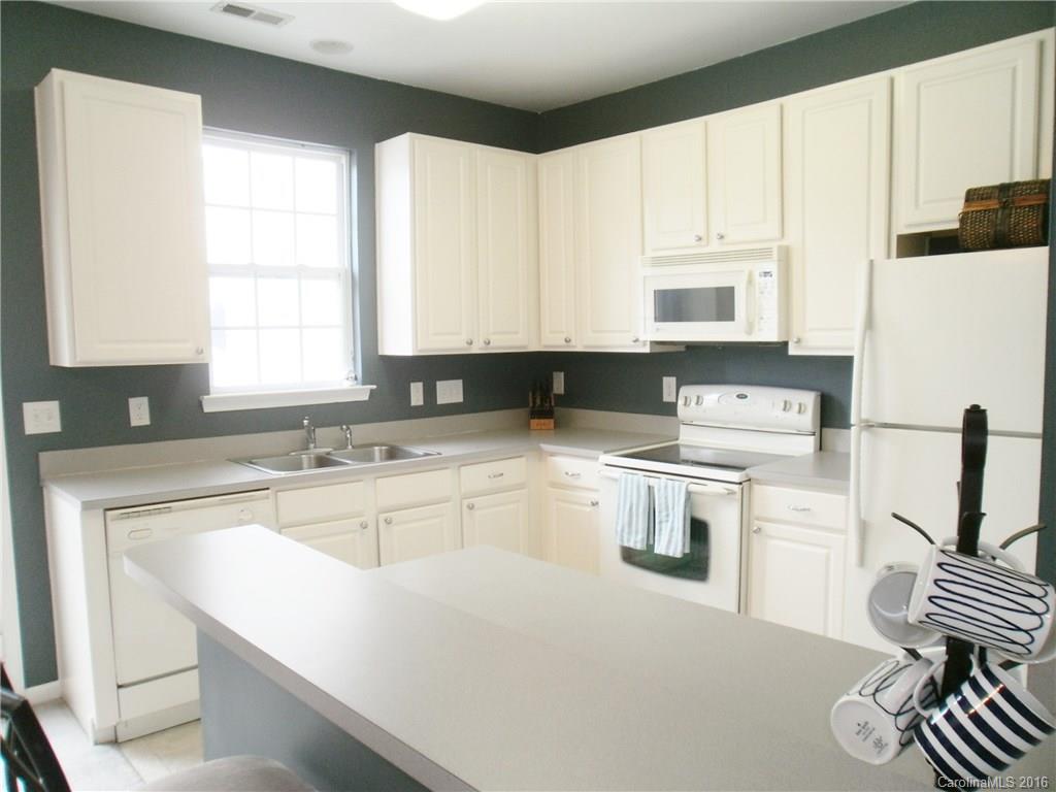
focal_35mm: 26
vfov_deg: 53.1
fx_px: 793
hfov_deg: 67.3
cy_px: 396
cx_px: 528
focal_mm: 4.65
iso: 100
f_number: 2.6
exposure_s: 1/25
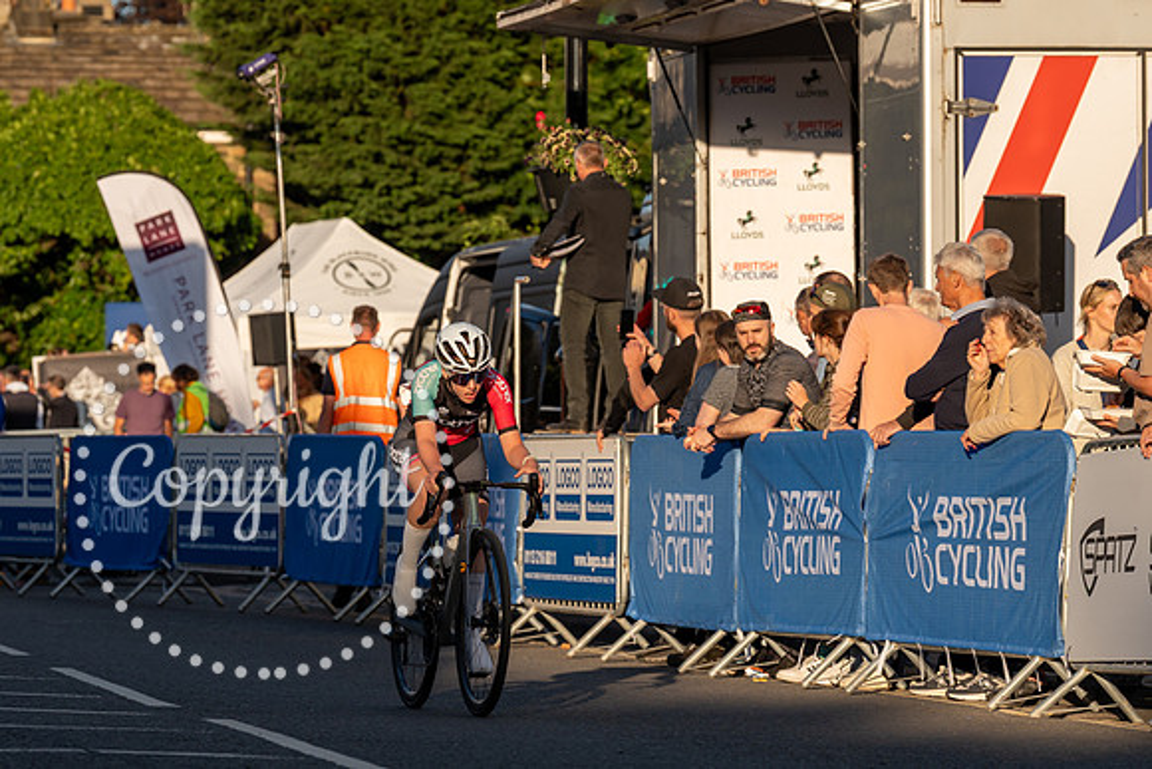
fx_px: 6528
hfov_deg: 10.1
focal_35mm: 204
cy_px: 459
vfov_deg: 6.7
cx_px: 509
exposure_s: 1/1000
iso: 400
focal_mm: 148
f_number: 5
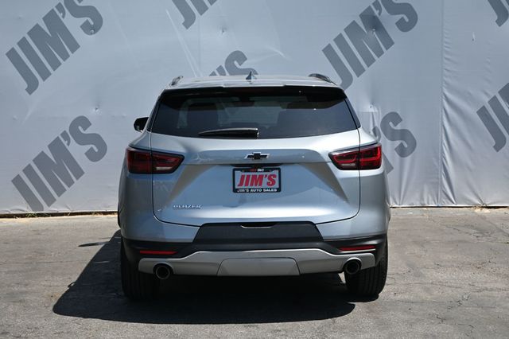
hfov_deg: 35.1
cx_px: 254
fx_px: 805
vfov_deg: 23.8
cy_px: 170
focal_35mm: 57
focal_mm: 38
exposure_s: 1/250
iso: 110
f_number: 5.6
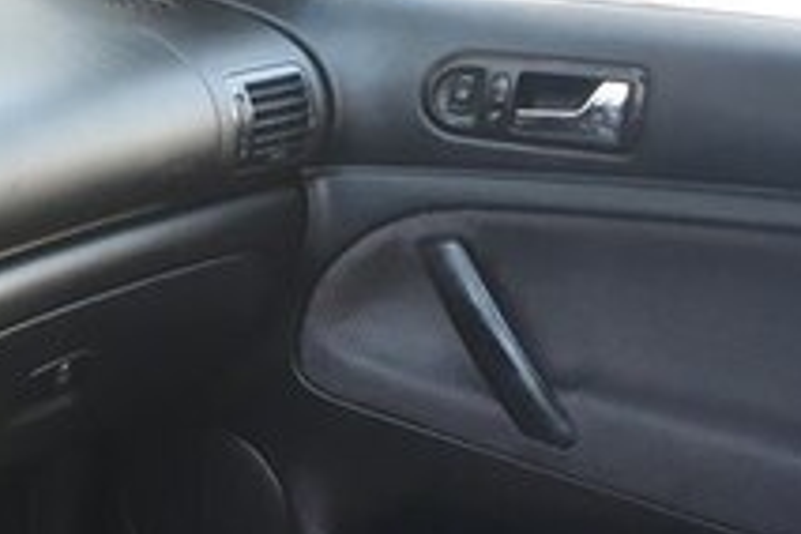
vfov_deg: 15.0
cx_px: -282
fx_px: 1936
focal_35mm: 87
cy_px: 698
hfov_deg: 20.9
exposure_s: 1/33
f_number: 1.9
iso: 100
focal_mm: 3.6
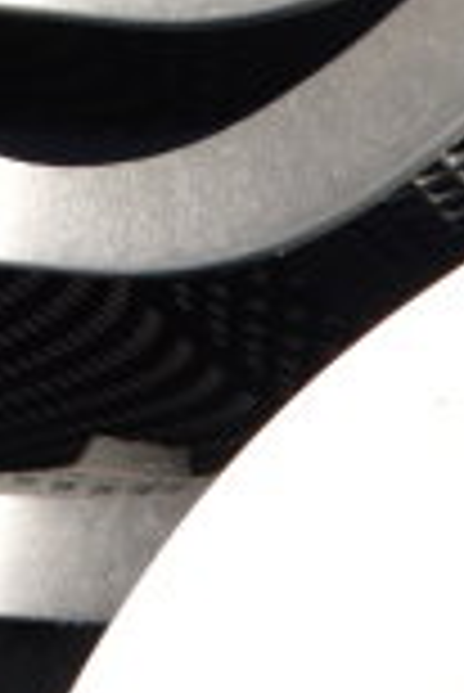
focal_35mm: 178
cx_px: 1009
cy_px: 1546
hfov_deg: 7.4
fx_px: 3433
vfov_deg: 10.3
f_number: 7.1
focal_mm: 20
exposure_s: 1/200
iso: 200
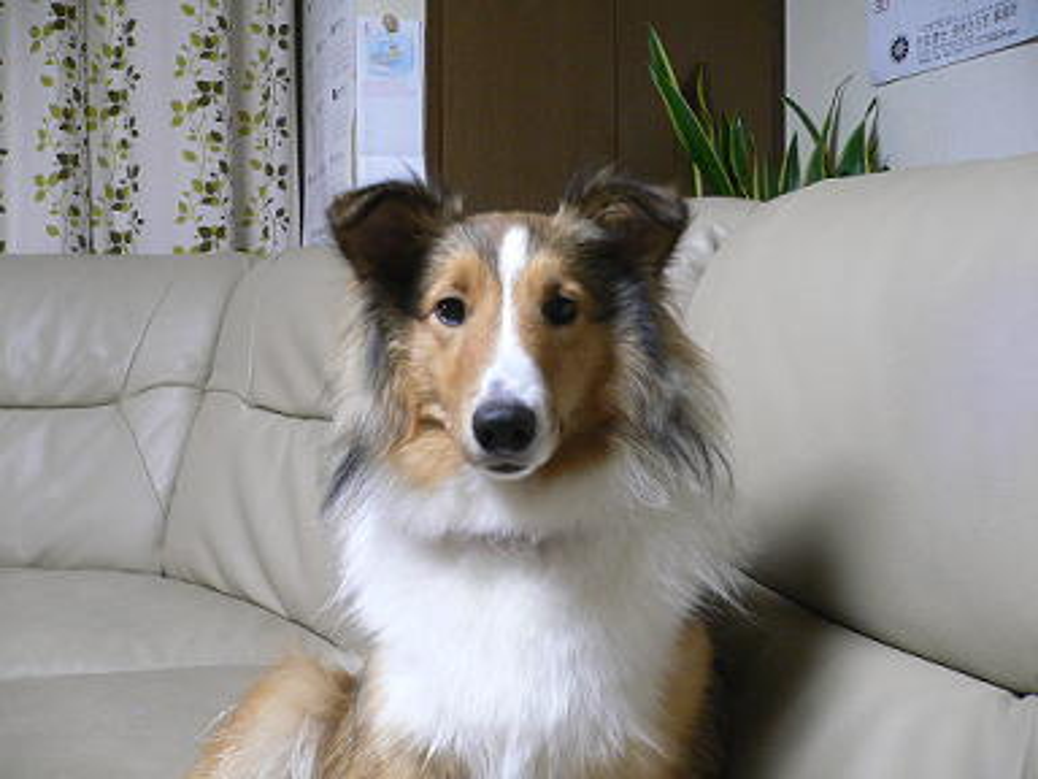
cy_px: 390
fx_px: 1050
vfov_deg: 40.7
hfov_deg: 52.6
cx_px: 519
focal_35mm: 35
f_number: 2.8
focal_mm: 5.8
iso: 200
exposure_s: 1/8
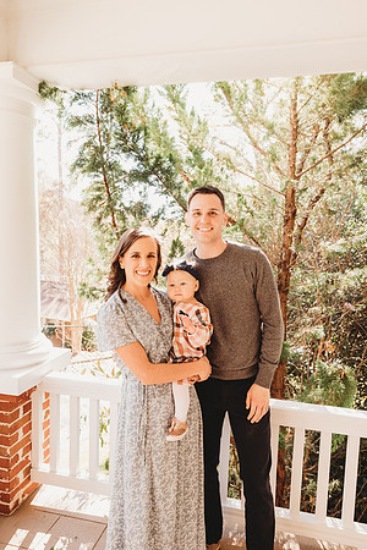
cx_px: 184
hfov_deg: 53.1
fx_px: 367
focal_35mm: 24
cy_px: 275
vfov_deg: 73.7
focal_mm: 24
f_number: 4.5
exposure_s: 1/200
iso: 400
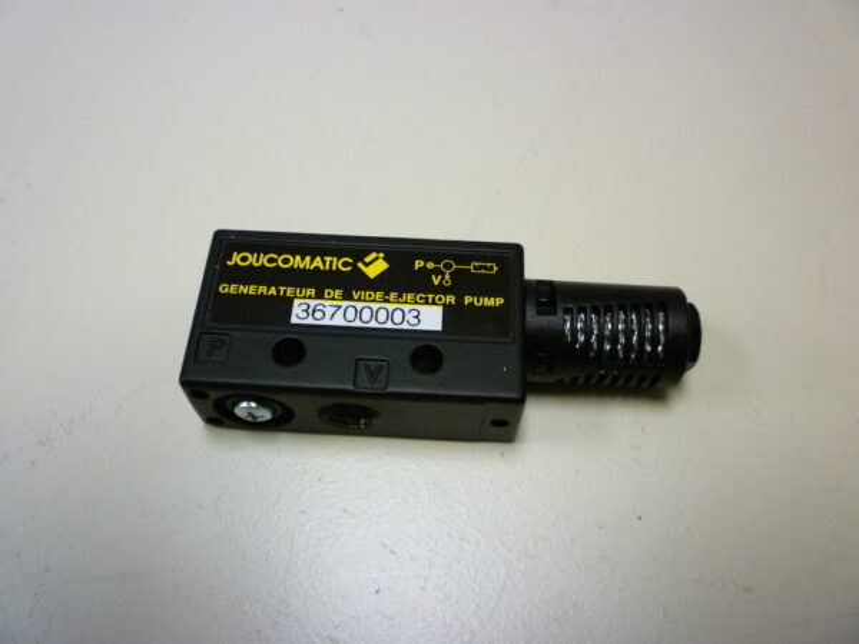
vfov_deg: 48.2
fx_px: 720
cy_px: 322
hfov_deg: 61.7
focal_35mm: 29
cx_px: 430
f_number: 3.3
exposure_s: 1/30
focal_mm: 5.2
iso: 400
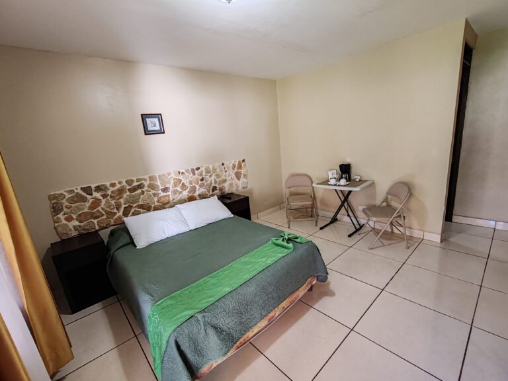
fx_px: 235
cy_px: 190
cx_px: 254
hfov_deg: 94.5
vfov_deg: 78.1
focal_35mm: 16
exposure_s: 1/33
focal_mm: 1.96
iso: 250
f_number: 2.2
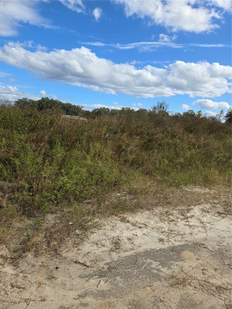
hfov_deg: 58.9
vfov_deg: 73.9
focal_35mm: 23
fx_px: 206
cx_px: 116
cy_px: 154
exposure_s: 1/2060
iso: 25
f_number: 1.8
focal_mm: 5.4
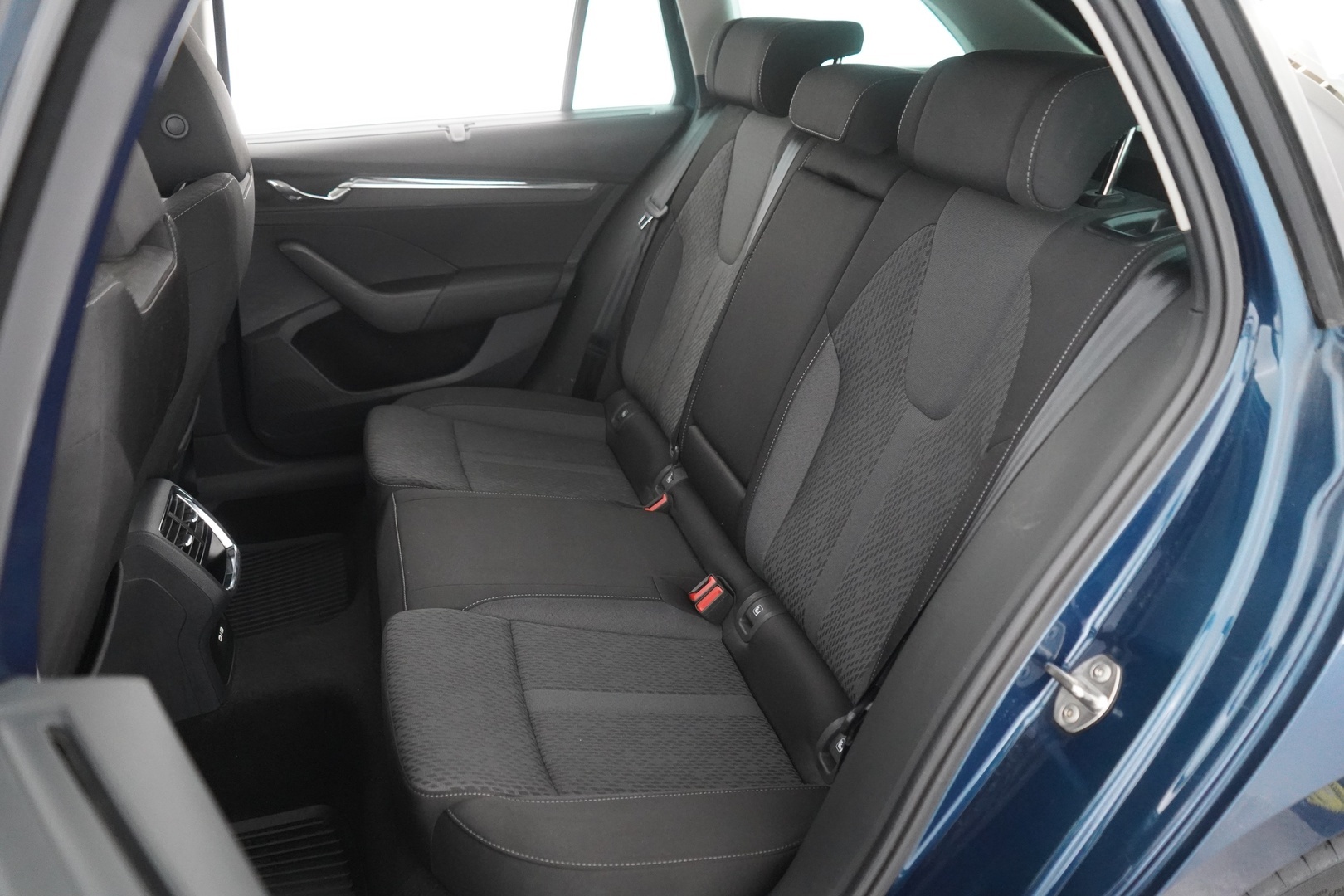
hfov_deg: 65.5
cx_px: 672
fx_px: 1045
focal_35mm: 28
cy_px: 448
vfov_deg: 46.4
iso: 8000
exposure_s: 1/40
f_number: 3.5
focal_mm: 28
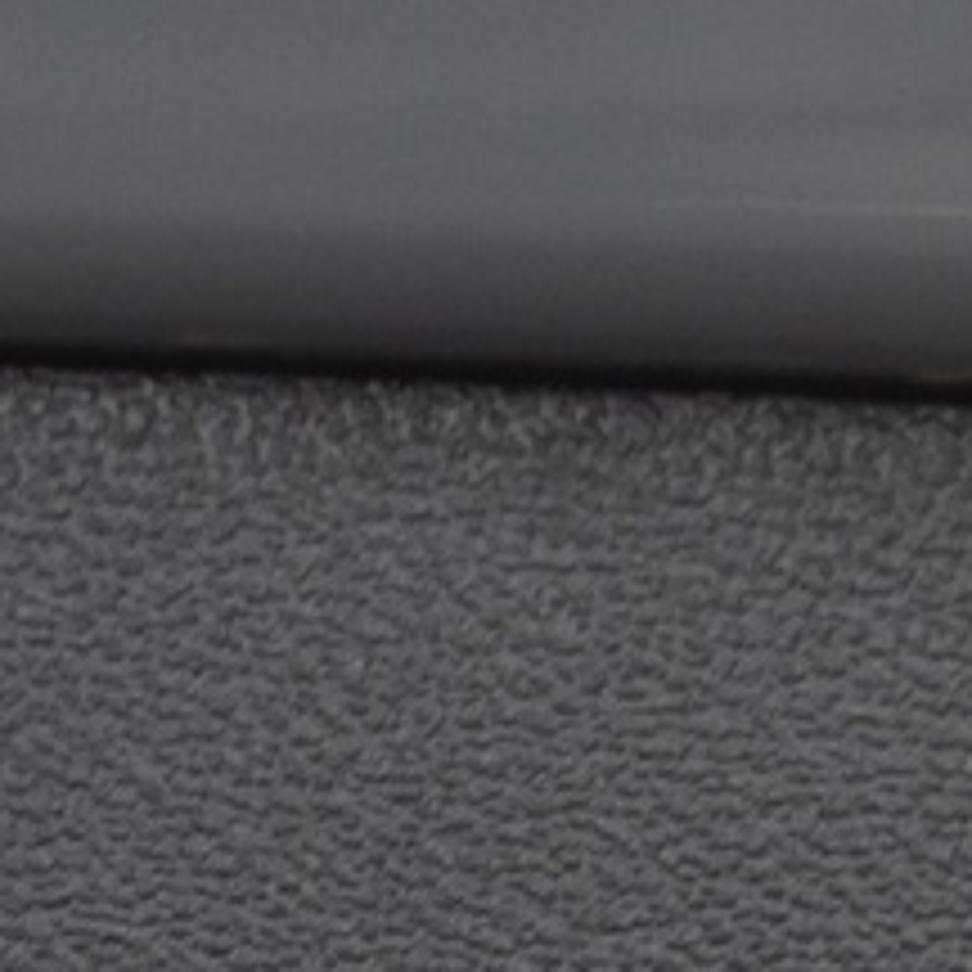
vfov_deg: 6.2
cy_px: 1935
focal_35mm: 277
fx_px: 8806
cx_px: 243
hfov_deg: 6.3
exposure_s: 1/50
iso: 900
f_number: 4.2
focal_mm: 29
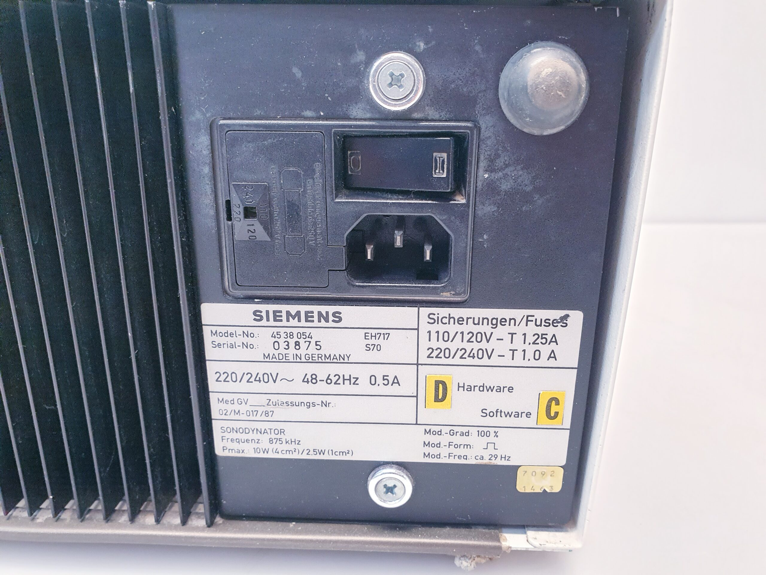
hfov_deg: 67.3
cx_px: 383
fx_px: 575
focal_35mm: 26
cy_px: 288
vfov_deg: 53.1
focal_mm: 4.3
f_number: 2.4
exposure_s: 1/50
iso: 200
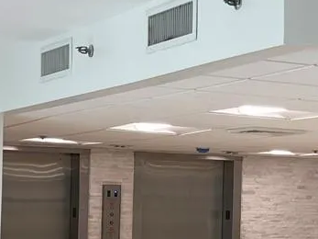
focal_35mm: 120
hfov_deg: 16.0
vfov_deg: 12.3
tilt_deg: +0.5
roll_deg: -1.3
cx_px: 334
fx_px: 1102
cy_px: 189
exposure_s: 1/143
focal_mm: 5.7
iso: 32
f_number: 1.5
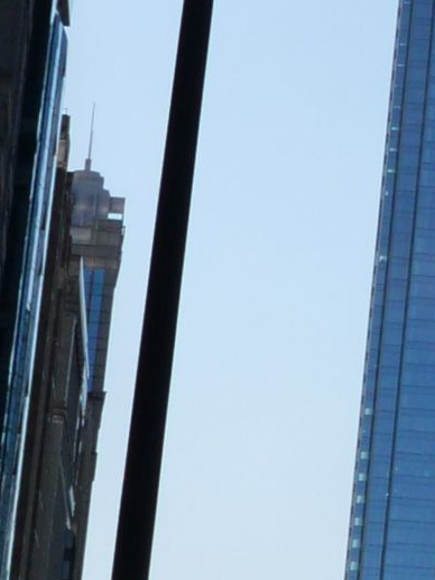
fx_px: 4807
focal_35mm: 287
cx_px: 1209
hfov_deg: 5.0
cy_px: -471
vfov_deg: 6.7
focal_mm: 20
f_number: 8
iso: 200
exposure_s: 1/1000
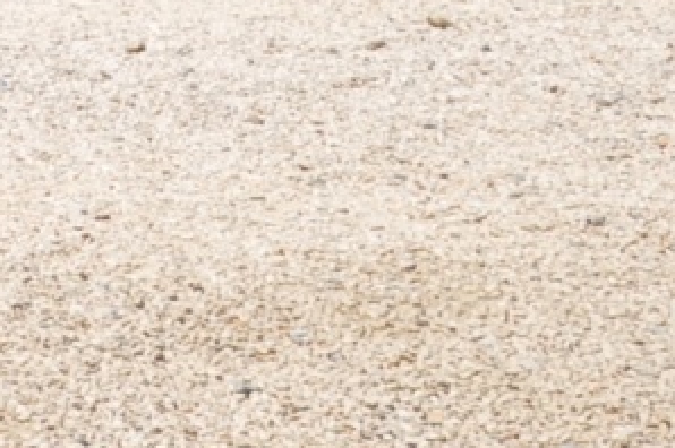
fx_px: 3390
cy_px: -815
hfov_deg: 9.6
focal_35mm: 181
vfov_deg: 6.9
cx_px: -1133
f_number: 10
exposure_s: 1/100
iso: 200
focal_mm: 18
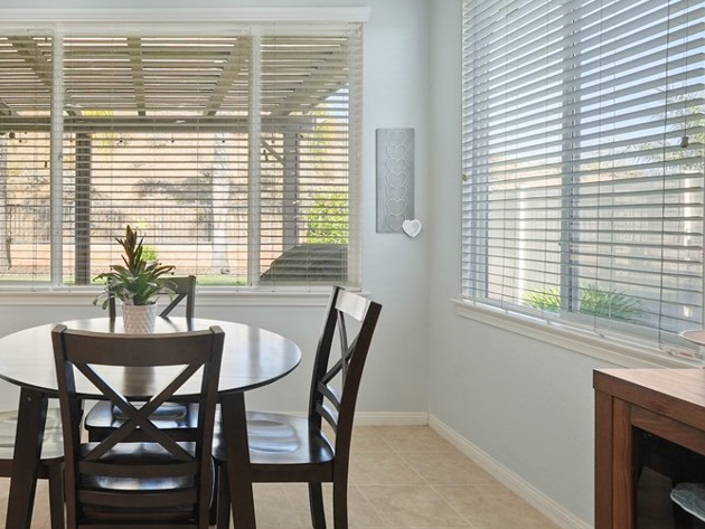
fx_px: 525
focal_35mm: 26
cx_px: 151
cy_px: 229
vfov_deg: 53.3
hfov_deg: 62.6
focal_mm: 16.5
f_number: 7.1
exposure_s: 1/20
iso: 1250
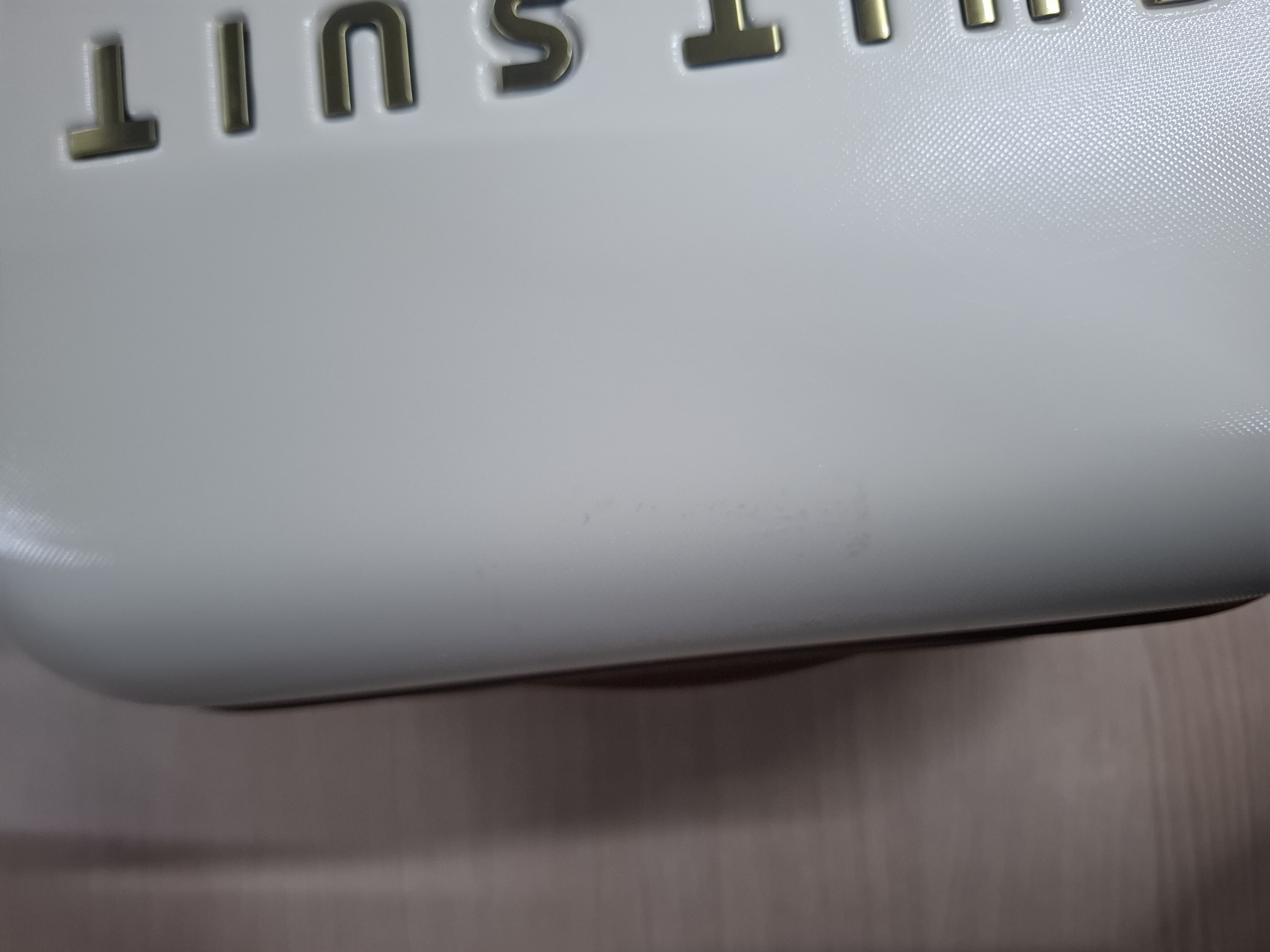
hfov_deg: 73.9
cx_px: 635
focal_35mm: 23
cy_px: 476
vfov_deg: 58.9
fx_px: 844
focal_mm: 5.54
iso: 250
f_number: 1.8
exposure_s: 1/60
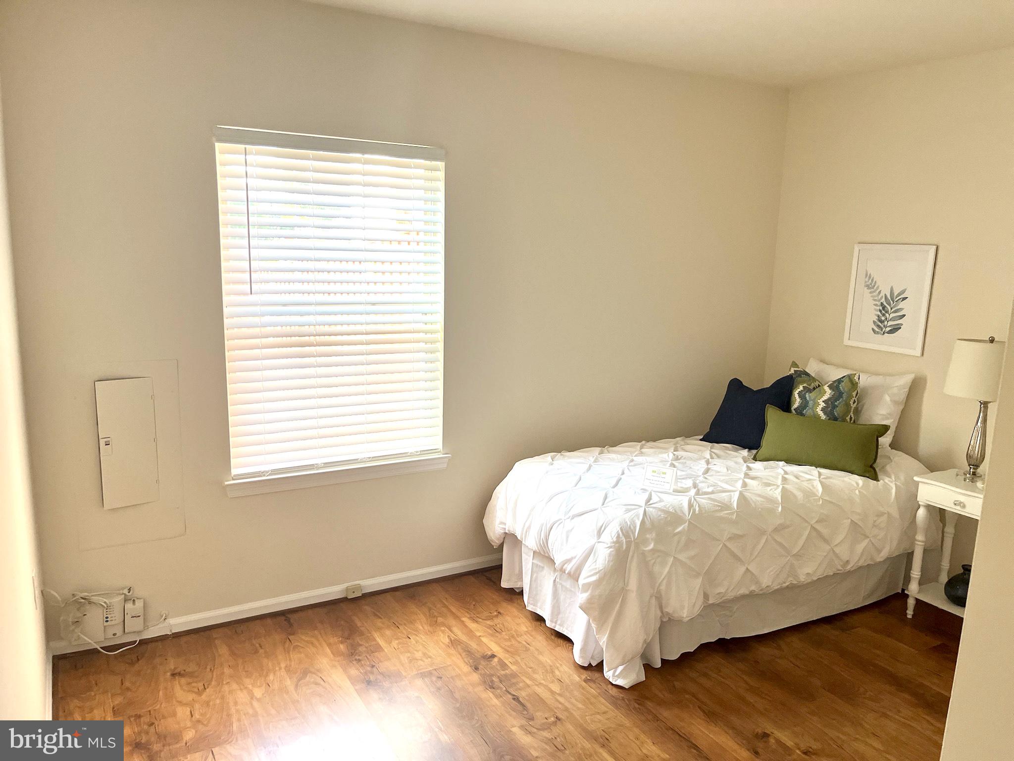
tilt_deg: -10.2
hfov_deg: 67.3
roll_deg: -2.3
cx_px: 507
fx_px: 762
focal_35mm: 26
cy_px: 380
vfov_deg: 53.1
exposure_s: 1/122
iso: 100
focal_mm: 5.1
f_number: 1.6
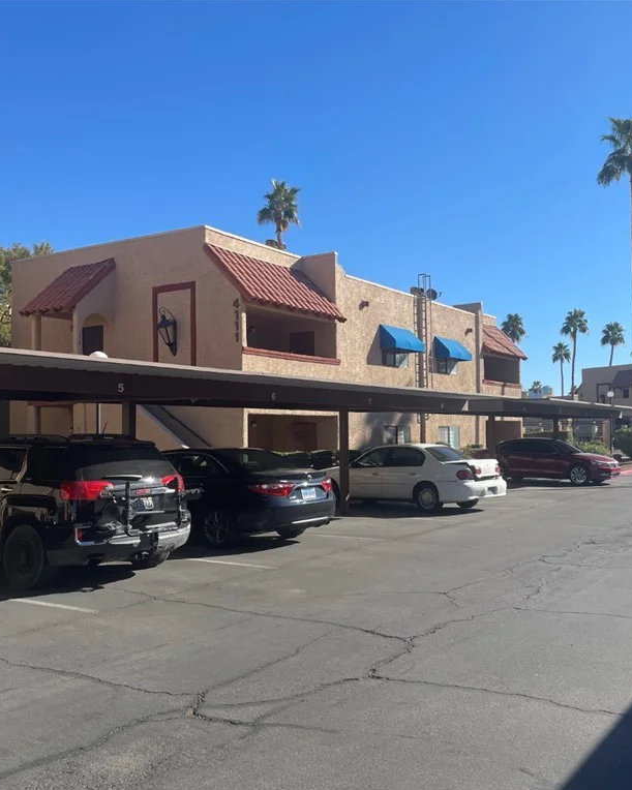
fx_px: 795
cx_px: 414
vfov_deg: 52.8
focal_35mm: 34
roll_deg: +0.7
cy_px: 396
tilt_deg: +3.6
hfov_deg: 42.8
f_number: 1.6
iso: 32
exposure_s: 1/2959
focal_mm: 4.2
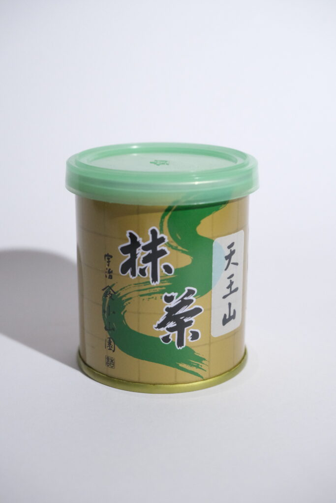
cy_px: 252
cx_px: 168
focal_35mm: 54
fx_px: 756
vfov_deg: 36.9
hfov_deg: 25.1
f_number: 5.2
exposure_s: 1/90
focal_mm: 36.3
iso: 6400
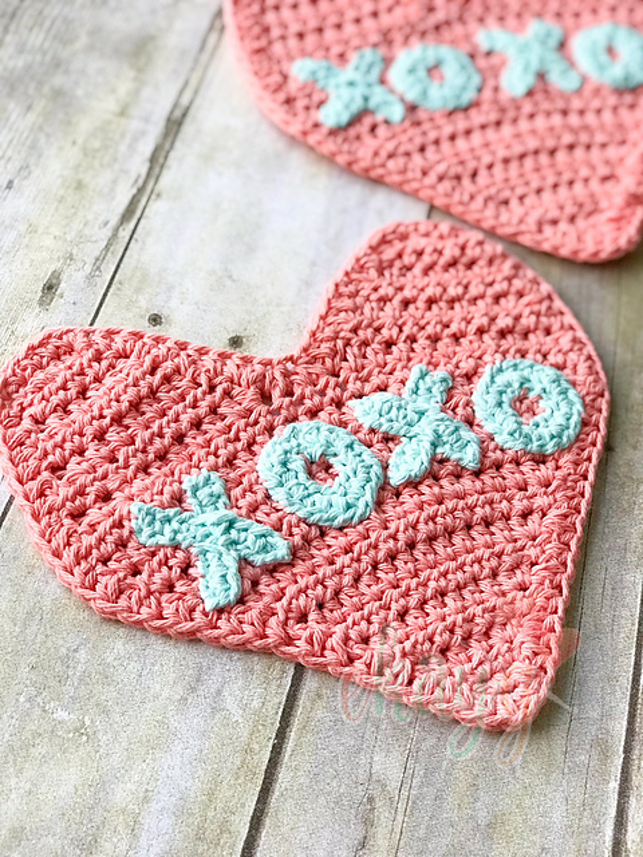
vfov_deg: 33.8
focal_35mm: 57
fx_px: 1412
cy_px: 428
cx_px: 322
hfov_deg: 25.7
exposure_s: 1/60
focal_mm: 6.6
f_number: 2.8
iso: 80
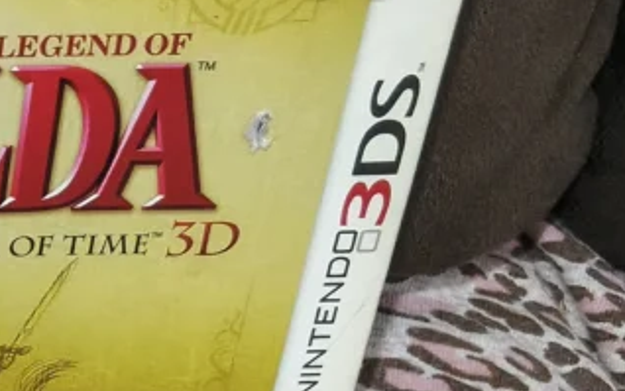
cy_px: 576
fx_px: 1568
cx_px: -495
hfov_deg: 18.0
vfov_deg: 13.4
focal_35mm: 92
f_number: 1.6
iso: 1790
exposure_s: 1/60
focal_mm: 4.11
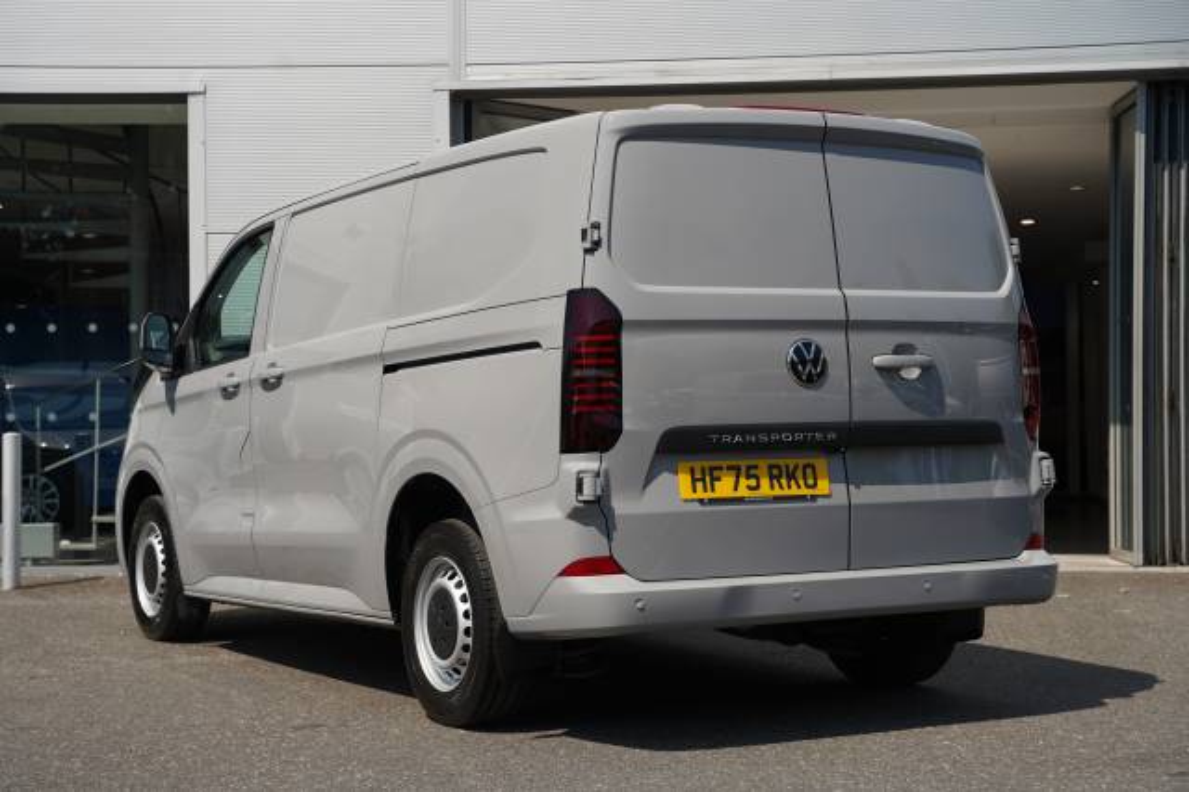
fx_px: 1898
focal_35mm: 58
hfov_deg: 34.8
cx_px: 594
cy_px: 396
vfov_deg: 23.6
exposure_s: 1/320
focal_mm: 57.5
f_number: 4.5
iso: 100
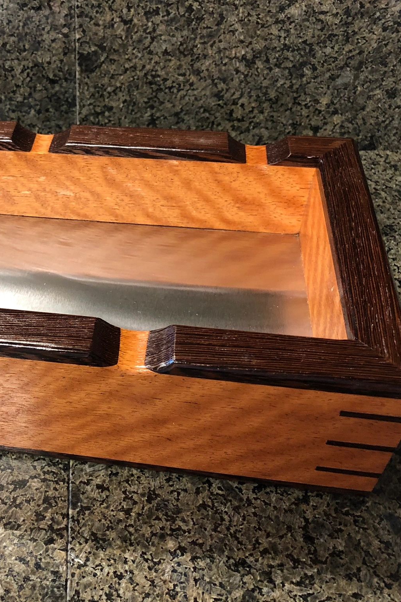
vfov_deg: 49.5
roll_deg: +2.4
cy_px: 301
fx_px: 651
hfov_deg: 32.9
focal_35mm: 39
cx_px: 61
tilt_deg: -43.8
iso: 100
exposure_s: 1/13
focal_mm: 3.99
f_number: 1.8
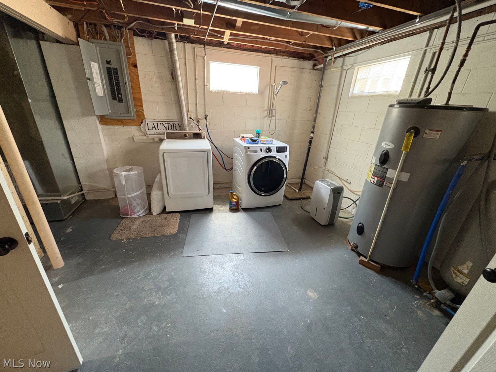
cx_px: 248
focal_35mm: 14
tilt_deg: -21.3
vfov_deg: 85.7
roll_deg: -2.6
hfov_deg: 102.1
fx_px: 201
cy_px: 186
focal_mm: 2.22
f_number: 2.2
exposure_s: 1/60
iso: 640
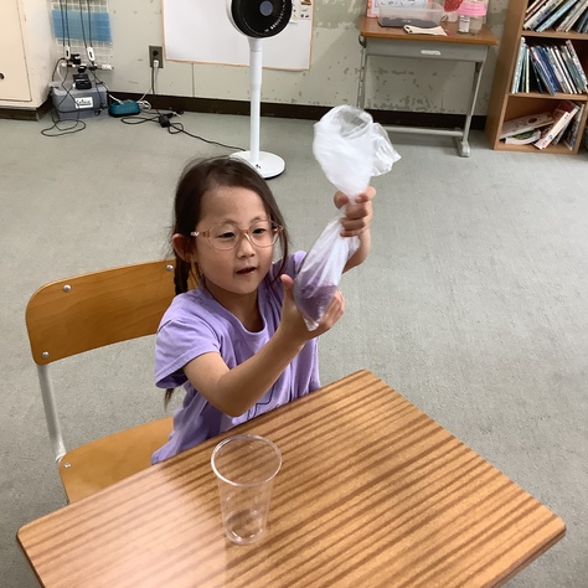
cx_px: 304
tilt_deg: -32.0
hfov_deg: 44.9
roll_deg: -4.0
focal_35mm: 37
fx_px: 711
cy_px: 295
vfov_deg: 44.9
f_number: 2.4
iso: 125
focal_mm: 3.3
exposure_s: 1/60
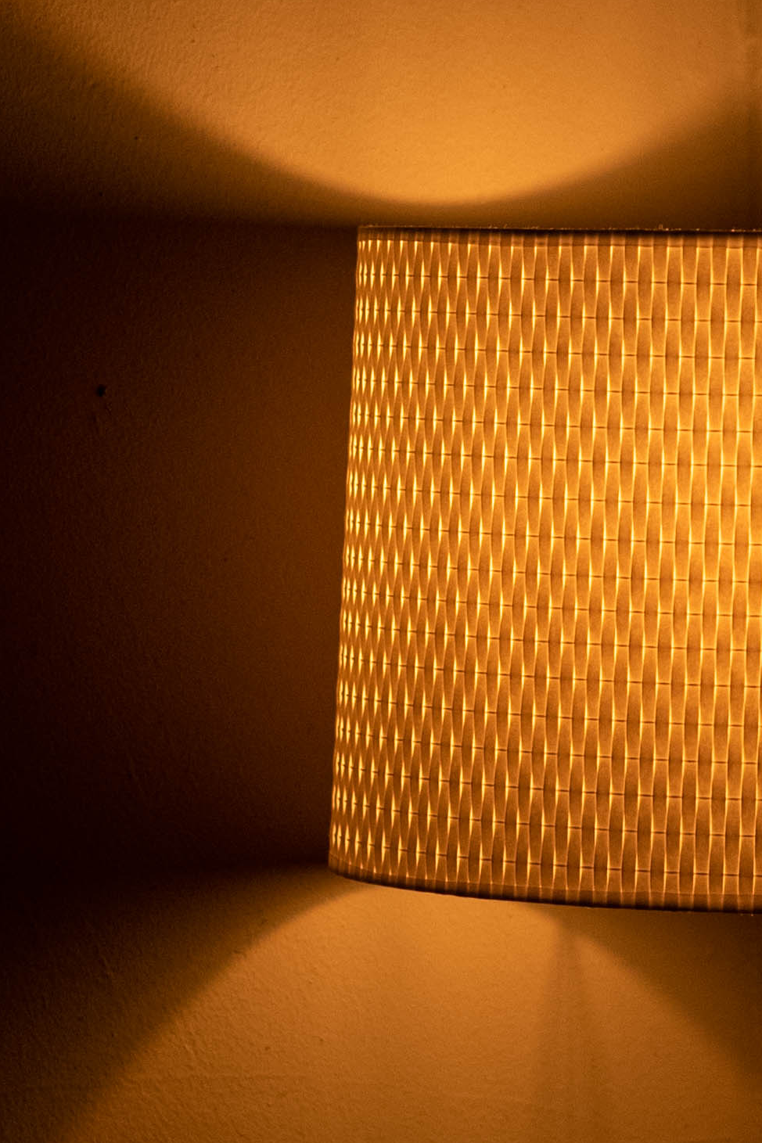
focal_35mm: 206
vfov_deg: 9.9
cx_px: 763
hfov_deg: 6.6
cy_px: 153
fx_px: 6540
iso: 800
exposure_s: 1/125
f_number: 2.8
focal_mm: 50
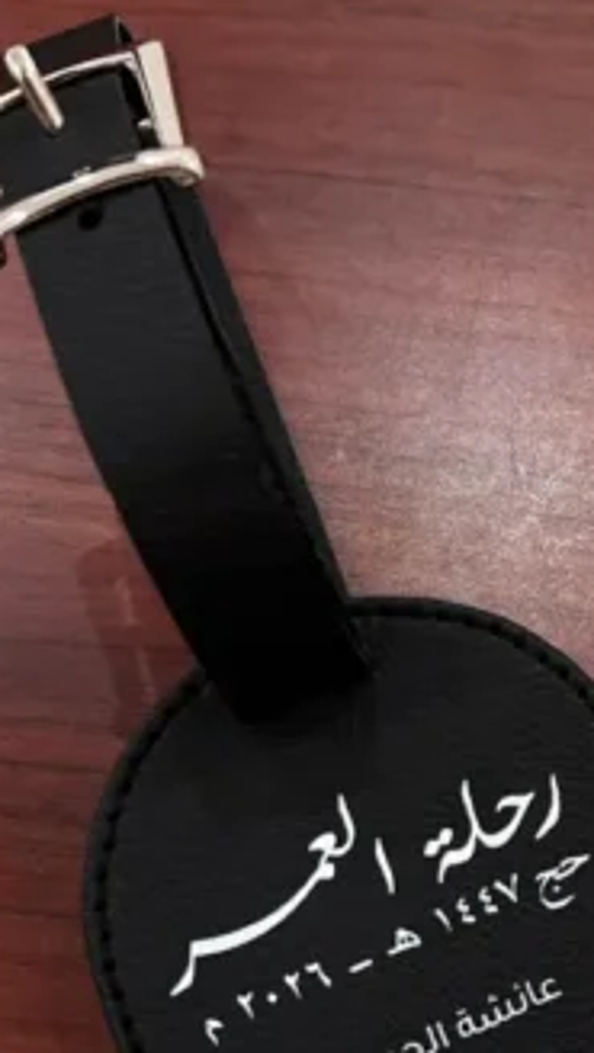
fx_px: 1928
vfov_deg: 30.5
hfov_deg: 16.5
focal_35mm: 69
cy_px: 539
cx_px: 783
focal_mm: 5.7
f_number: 1.5
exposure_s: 1/112
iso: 125
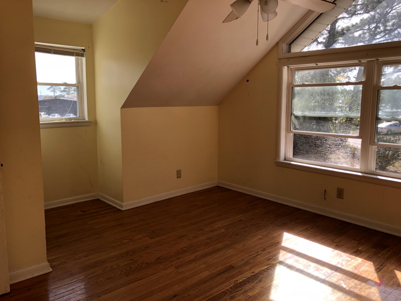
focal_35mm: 28
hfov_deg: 63.4
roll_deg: +0.6
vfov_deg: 49.7
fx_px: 324
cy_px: 150
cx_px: 200
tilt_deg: -8.2
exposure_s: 1/168
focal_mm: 3.99
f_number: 1.8
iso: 20
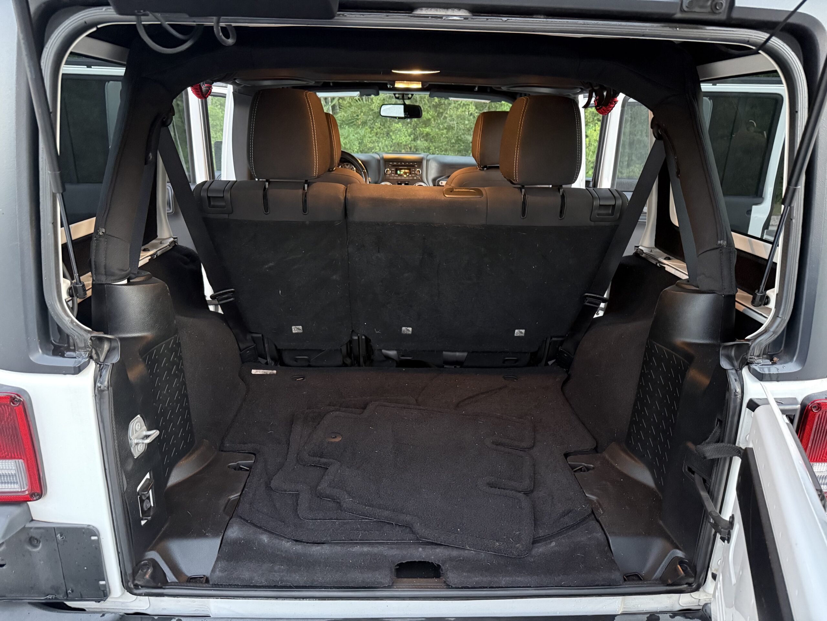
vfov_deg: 56.8
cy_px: 310
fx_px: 573
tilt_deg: -17.9
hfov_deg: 71.6
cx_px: 414
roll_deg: -1.5
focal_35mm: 24
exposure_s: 1/30
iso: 1250
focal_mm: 6.76
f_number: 1.78
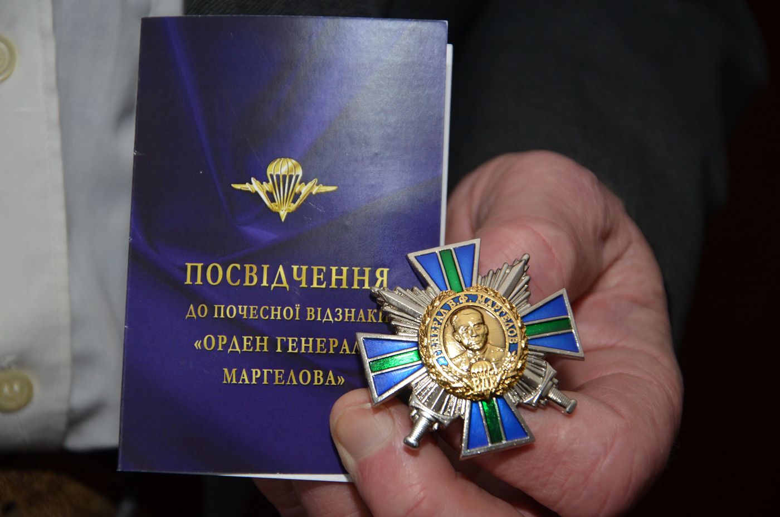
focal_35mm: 128
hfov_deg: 16.1
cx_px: 390
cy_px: 258
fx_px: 2757
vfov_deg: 10.7
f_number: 5.6
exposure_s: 1/250
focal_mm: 85
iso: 800
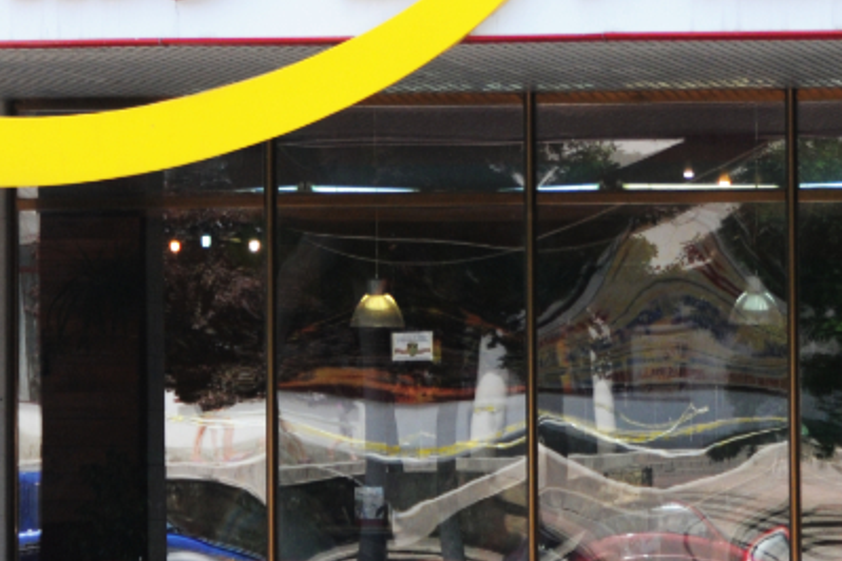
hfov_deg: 6.1
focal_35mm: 338
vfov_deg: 4.1
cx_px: 749
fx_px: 7905
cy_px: 190
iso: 320
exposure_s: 1/320
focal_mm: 90
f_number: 7.1
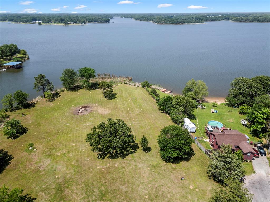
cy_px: 101
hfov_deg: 71.6
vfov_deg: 56.8
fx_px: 187
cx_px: 135
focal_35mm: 24
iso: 100
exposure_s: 1/2000
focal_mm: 6.72
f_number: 1.7
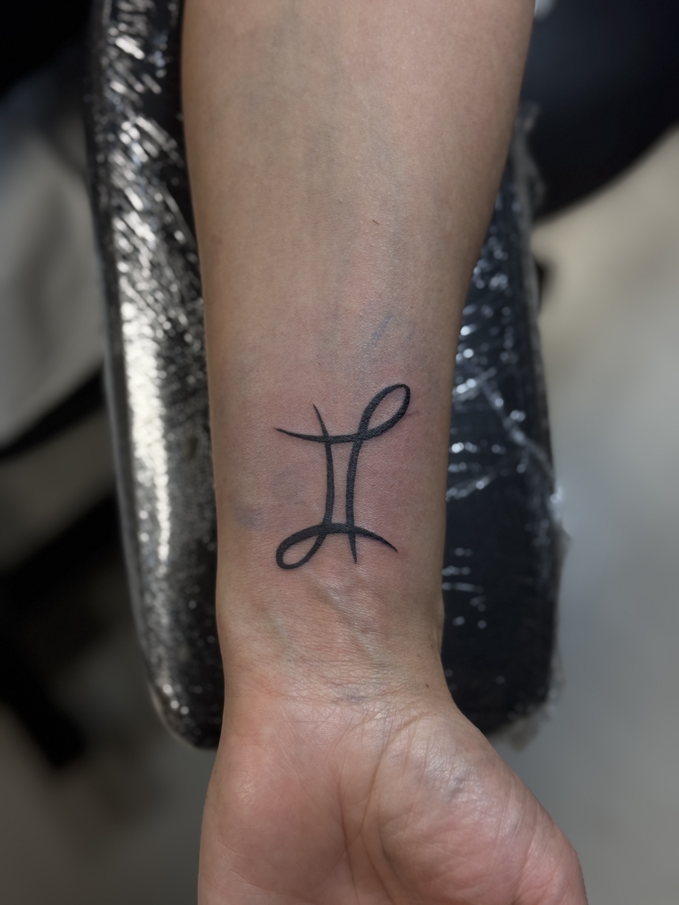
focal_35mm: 48
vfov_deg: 39.7
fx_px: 1255
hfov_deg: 30.3
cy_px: 452
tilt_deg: -76.3
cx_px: 340
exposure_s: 1/121
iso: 100
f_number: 1.78
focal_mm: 6.76
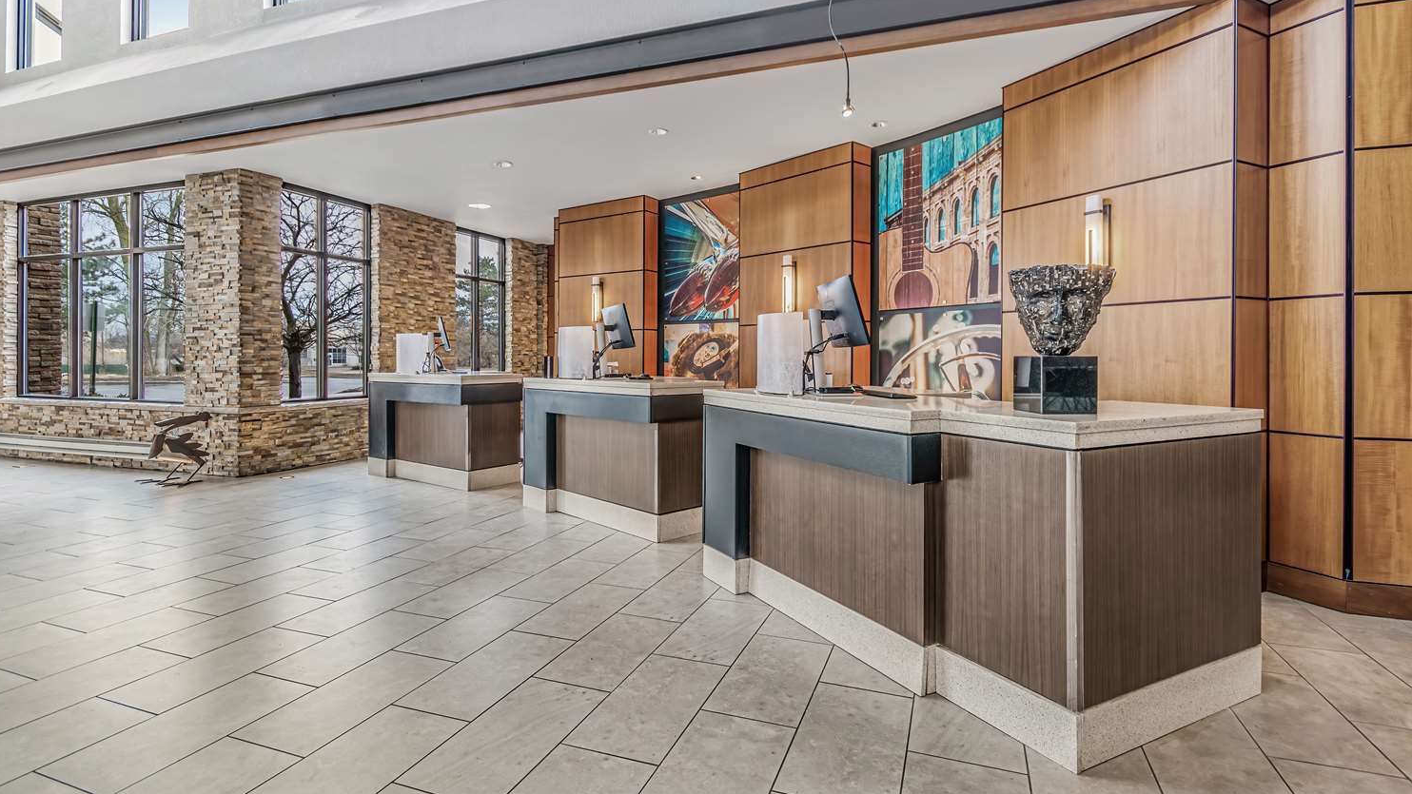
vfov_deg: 60.0
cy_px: 335
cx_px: 703
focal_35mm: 18
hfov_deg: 91.8
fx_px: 684
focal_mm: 11.5
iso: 400
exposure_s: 1/40
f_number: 9
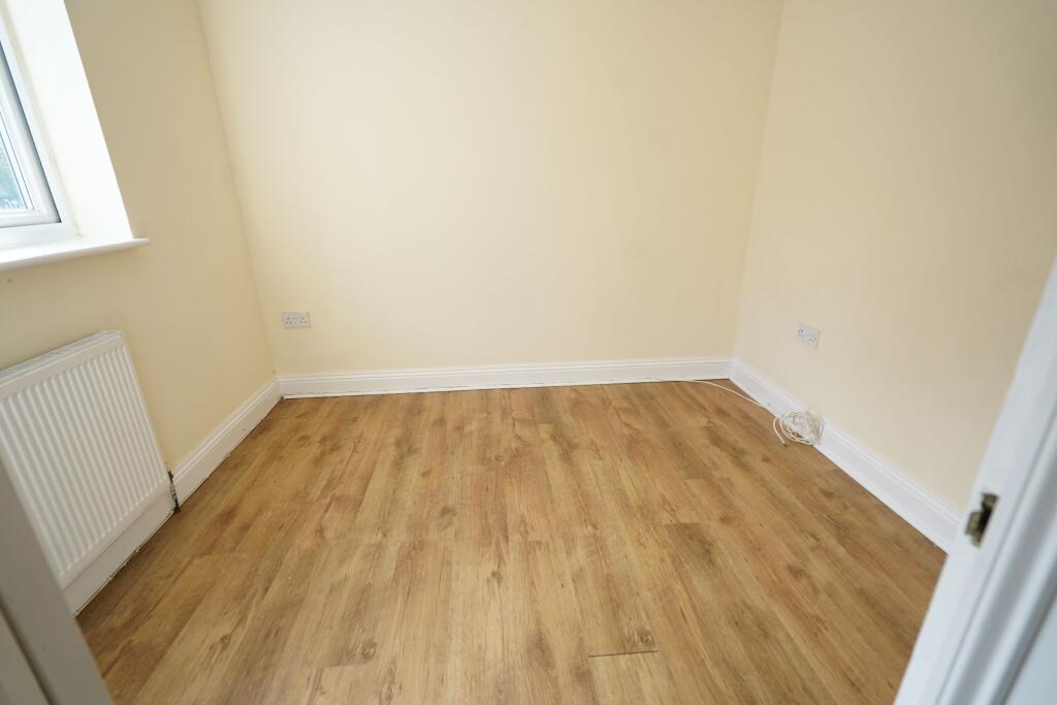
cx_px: 528
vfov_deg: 73.8
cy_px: 352
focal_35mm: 16
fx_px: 470
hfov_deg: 96.7
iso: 400
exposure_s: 1/160
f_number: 4
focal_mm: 16
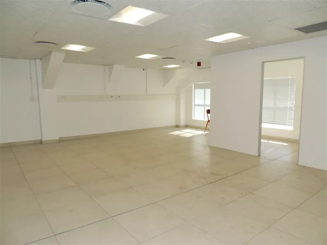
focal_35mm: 24
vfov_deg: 56.8
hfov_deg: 71.6
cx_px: 164
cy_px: 122
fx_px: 227
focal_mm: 4.3
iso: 100
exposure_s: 1/160
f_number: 3
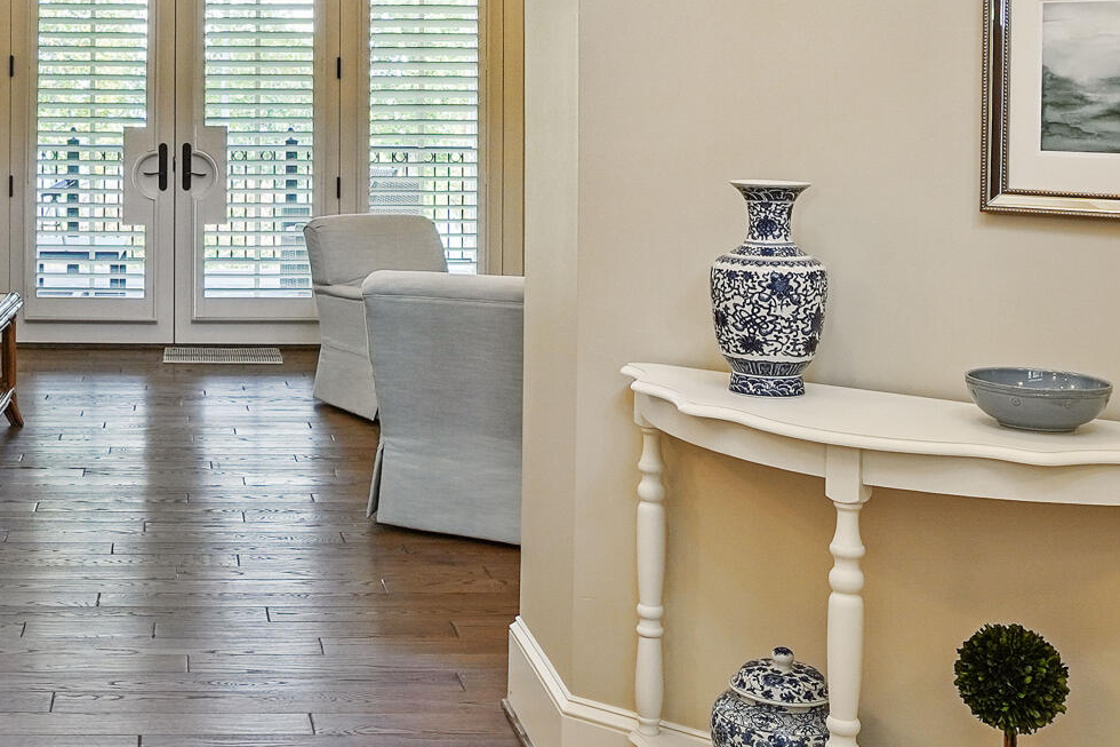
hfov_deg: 38.5
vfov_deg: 27.2
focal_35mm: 49
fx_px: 1524
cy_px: 215
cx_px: 189
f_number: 8
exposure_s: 1/8
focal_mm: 16
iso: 400
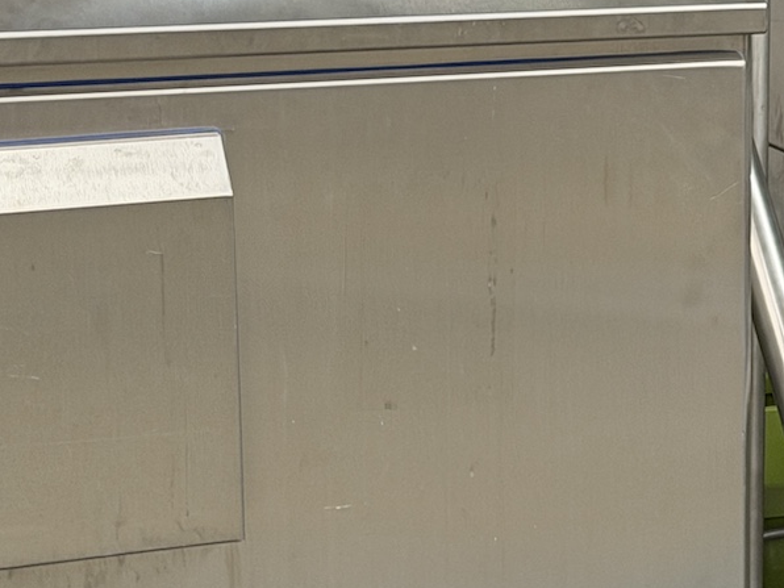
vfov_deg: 9.2
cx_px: 1021
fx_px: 3646
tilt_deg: -6.7
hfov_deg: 11.9
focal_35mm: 161
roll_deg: +0.4
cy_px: 96
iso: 400
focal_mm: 6.76
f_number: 1.78
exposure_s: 1/33
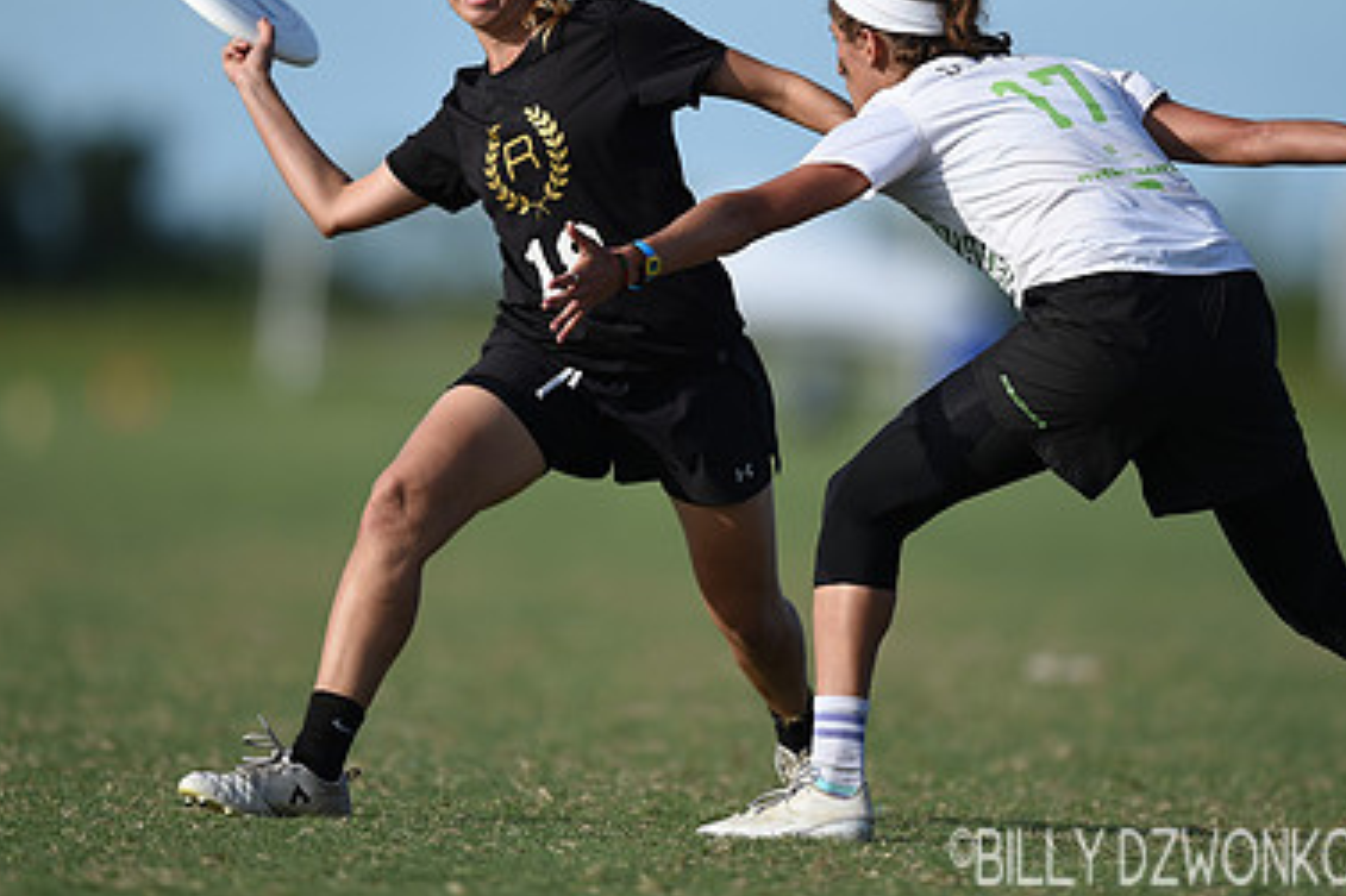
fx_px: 23020
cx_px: 721
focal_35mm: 616
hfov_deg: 3.3
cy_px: 314
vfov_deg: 2.2
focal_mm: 400
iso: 100
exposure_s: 1/2000
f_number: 2.8
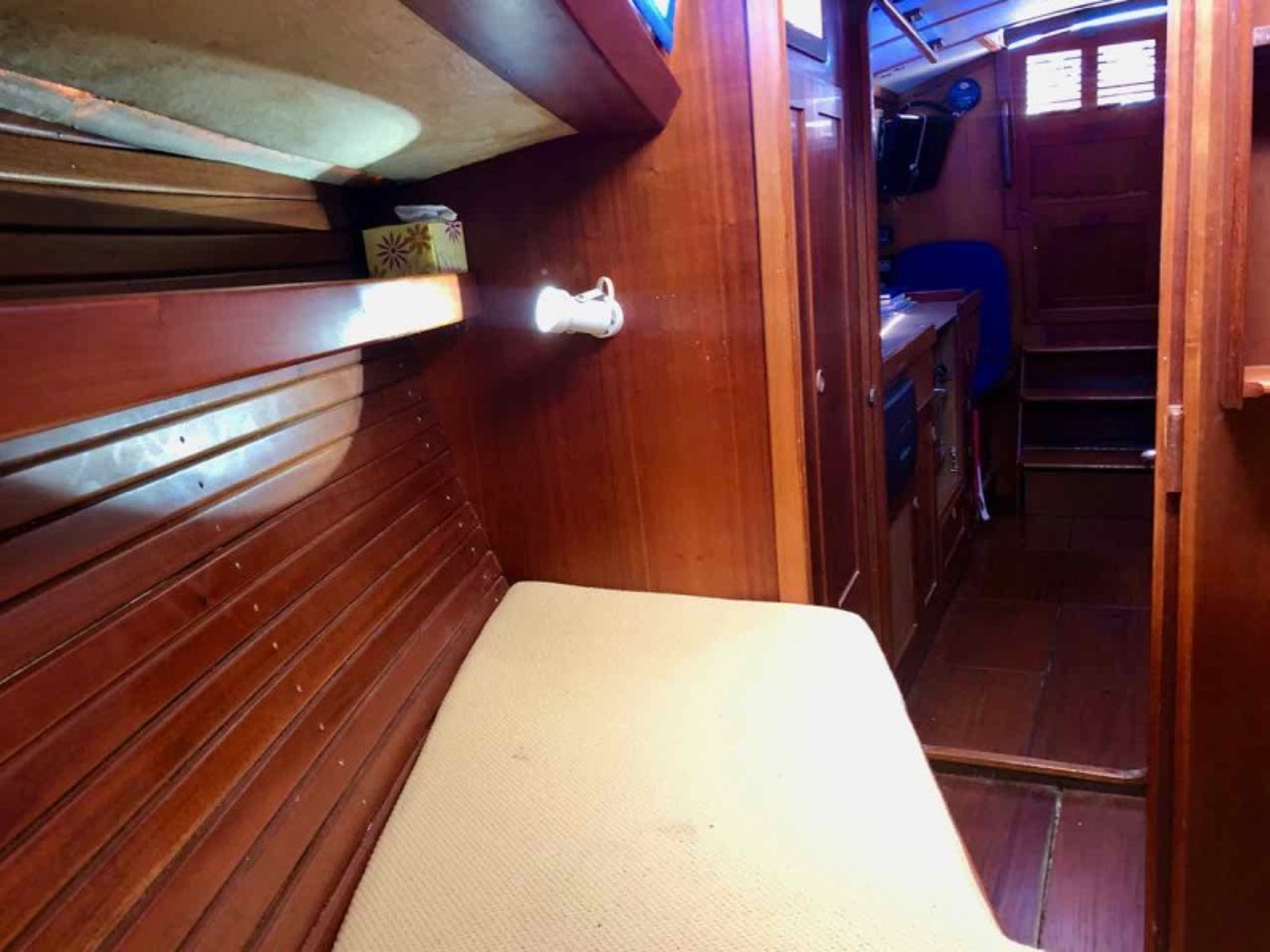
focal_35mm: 28
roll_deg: +2.9
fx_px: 1027
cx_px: 635
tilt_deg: -13.7
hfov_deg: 63.4
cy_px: 476
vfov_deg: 49.7
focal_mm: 3.99
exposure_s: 1/9
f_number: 1.8
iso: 100
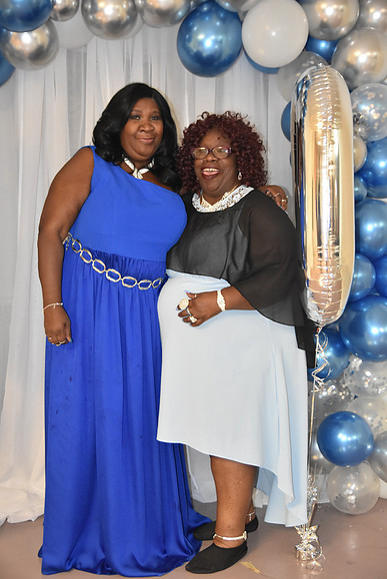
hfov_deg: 28.1
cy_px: 290
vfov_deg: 41.1
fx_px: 773
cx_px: 194
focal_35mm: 48
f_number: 2.8
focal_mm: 32
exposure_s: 1/60
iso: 2200
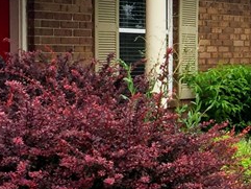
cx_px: 342
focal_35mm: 123
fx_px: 892
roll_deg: -1.2
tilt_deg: -0.7
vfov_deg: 12.0
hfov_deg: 15.2
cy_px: 69
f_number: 2.2
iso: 32
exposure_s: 1/1130
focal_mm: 4.15
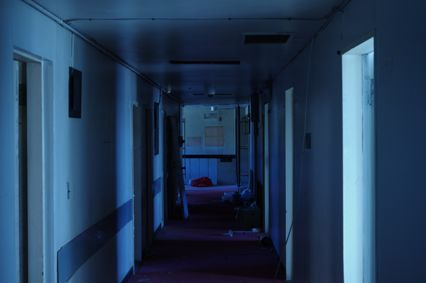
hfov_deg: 33.4
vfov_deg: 22.6
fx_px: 709
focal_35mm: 60
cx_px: 213
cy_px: 142
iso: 800
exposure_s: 1/45
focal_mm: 40
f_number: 5.6
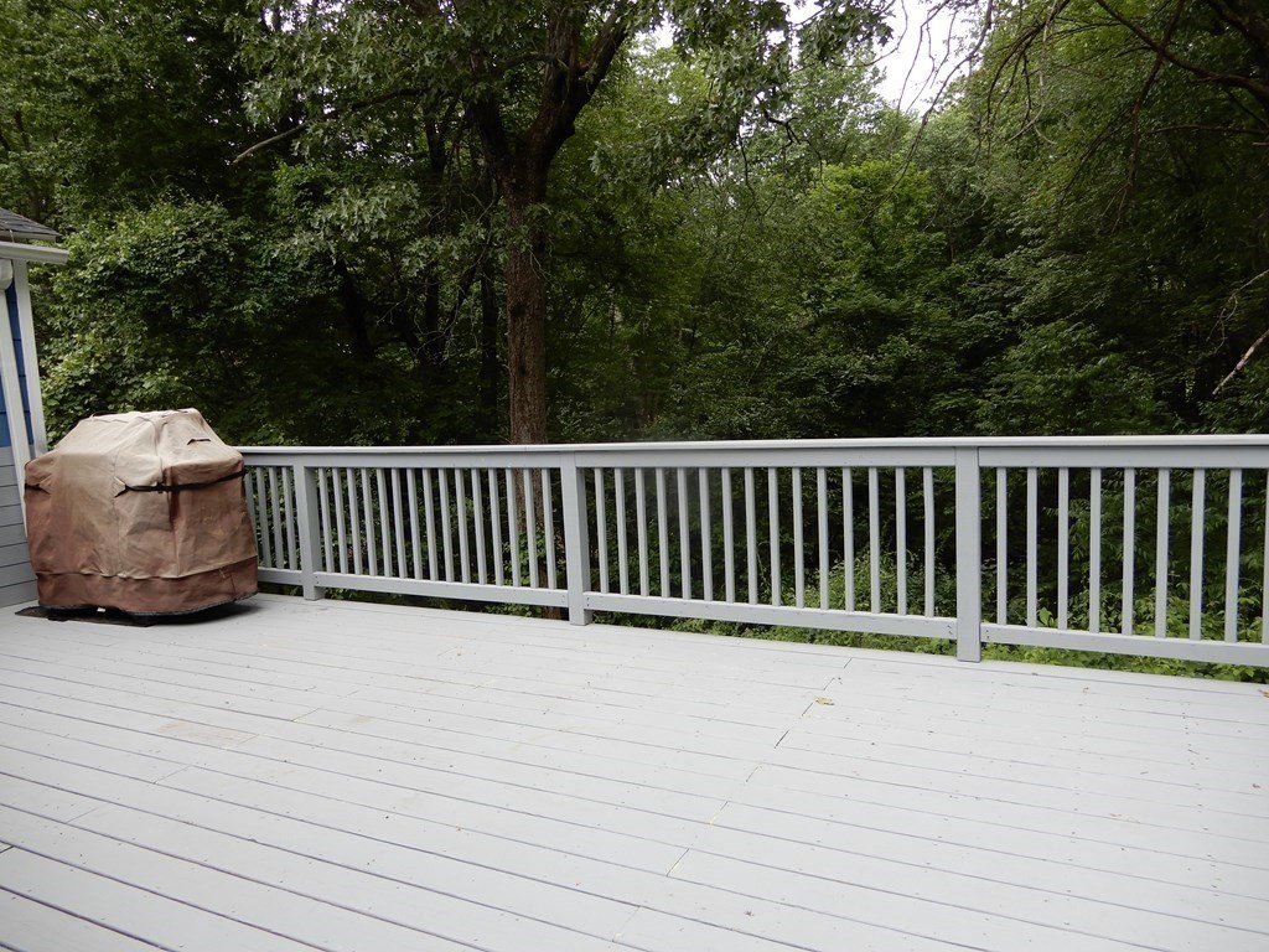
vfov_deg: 56.8
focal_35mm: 24
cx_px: 634
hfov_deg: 71.6
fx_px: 880
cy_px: 476
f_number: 3.4
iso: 80
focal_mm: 4.3
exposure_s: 1/200
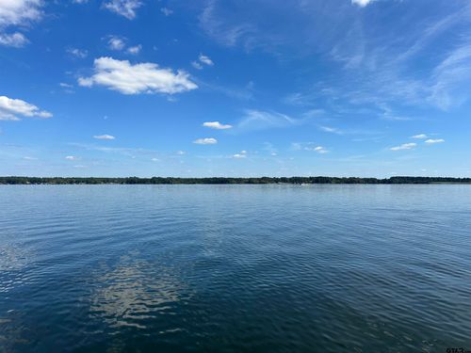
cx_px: 236
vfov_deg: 56.8
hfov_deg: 71.6
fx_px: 327
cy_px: 176
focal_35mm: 24
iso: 80
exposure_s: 1/6211
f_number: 1.78
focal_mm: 6.86
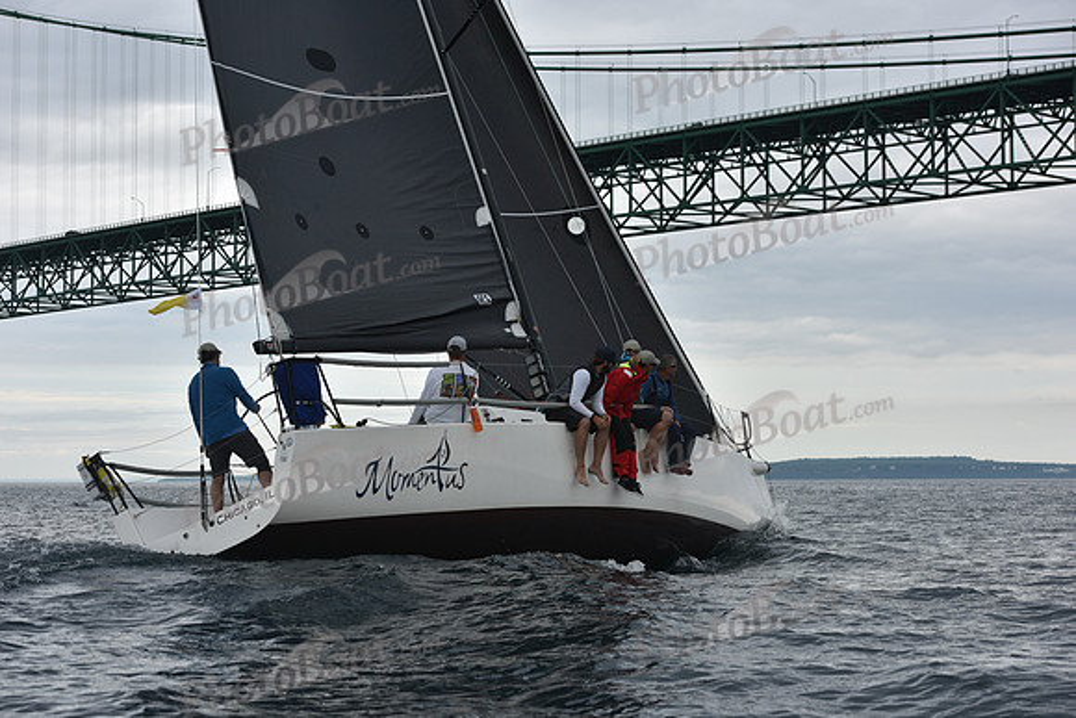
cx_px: 538
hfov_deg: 28.8
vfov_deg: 19.5
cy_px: 359
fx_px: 2093
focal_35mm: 70
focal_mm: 70
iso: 250
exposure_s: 1/800
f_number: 6.3
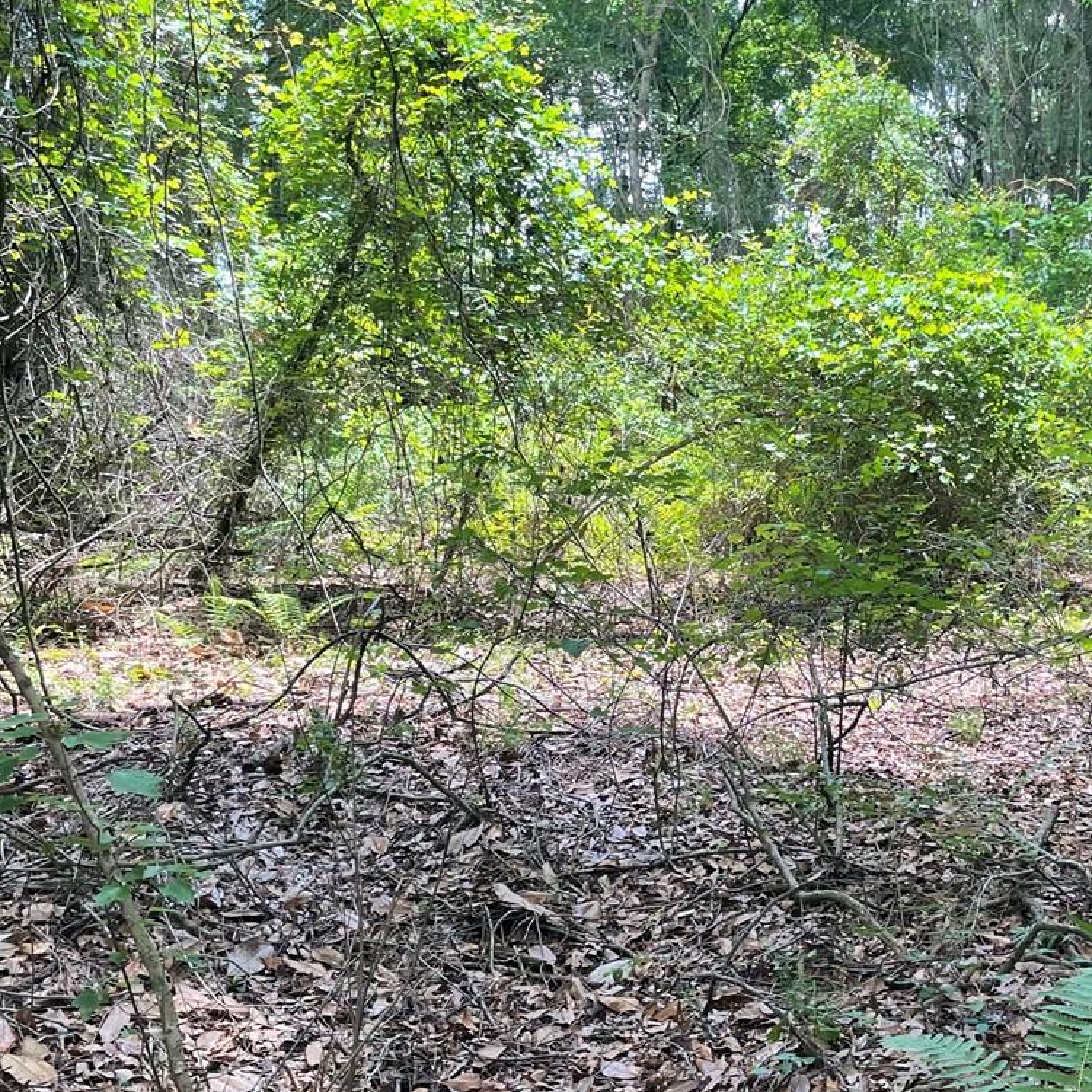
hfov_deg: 34.4
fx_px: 1749
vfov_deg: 34.6
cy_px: 488
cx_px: 711
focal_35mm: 49
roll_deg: +2.0
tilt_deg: -0.1
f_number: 1.6
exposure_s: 1/121
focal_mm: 4.2
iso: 40
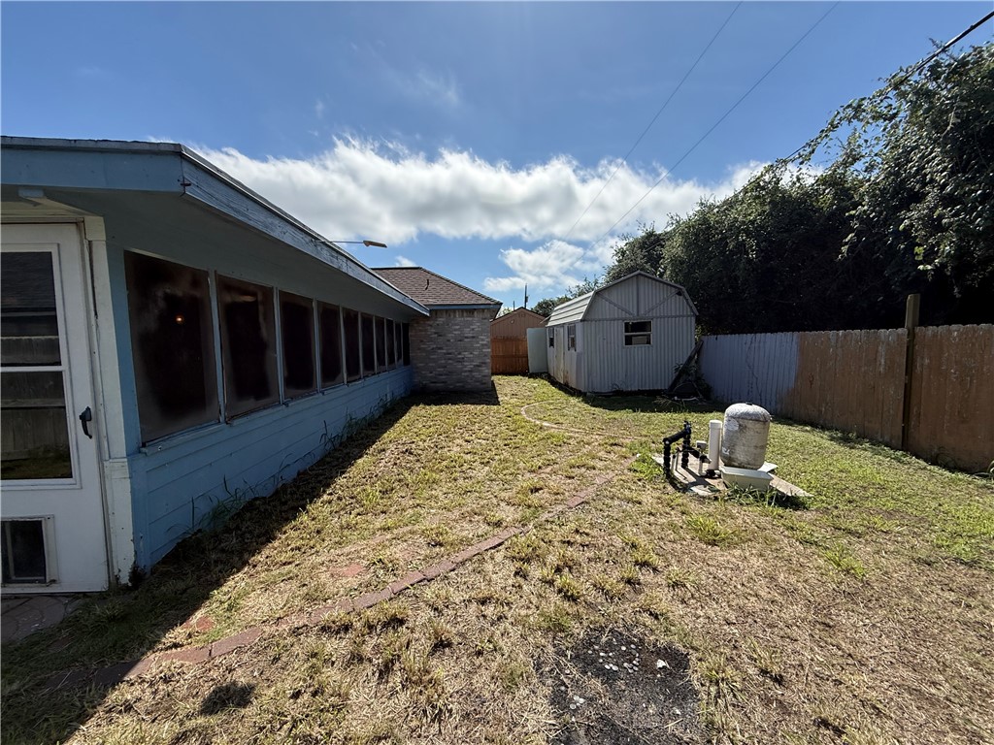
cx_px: 497
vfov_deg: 85.7
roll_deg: +1.1
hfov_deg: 102.1
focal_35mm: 14
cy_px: 372
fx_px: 402
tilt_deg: -6.0
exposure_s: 1/3289
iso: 64
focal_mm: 2.22
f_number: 2.2
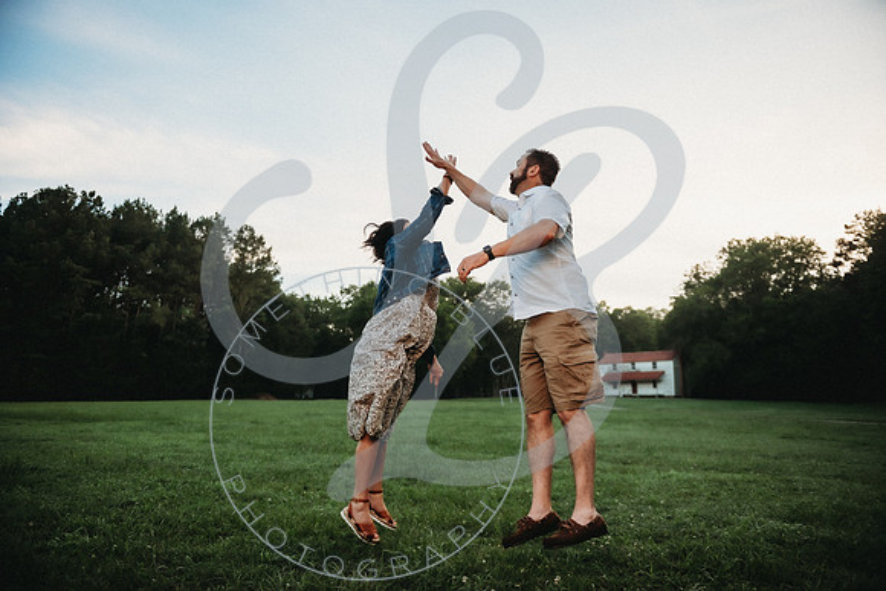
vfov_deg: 53.2
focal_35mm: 24
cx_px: 443
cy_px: 296
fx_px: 591
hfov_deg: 73.7
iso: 200
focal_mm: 24
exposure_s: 1/400
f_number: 2.8
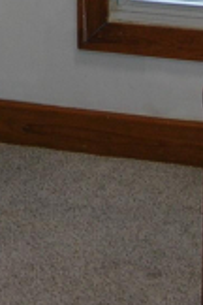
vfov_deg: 12.7
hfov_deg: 8.9
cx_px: -2
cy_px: -143
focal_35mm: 154
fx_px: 1302
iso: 50
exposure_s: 1/30
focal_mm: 6
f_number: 2.7
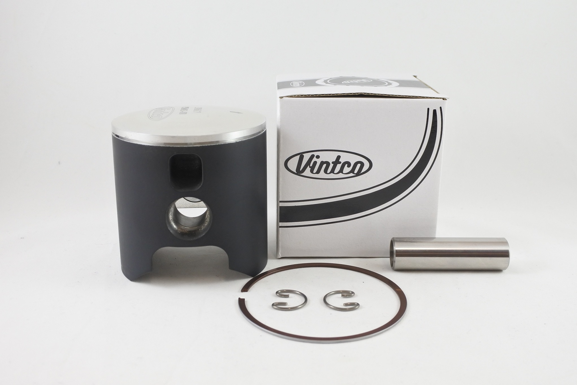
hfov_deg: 57.2
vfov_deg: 40.0
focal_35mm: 33
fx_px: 529
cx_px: 288
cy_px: 192
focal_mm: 12.3
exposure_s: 1/125
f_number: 3.8
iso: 450
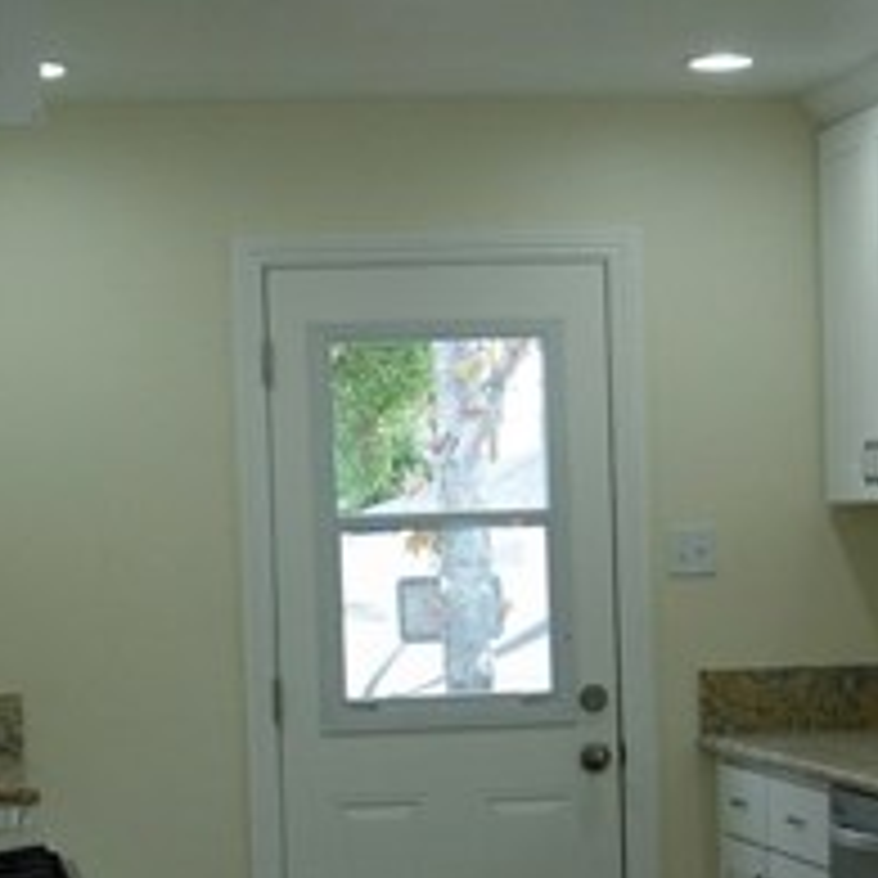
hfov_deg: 15.8
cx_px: 356
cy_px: 680
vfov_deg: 15.7
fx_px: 3157
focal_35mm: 110
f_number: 2.8
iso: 64
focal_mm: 7.8
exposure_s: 1/90.5
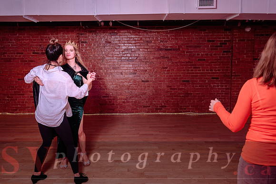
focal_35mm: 34
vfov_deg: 39.4
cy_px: 92
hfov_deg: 56.5
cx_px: 134
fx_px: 257
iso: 800
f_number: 4
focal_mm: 32
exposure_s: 1/100
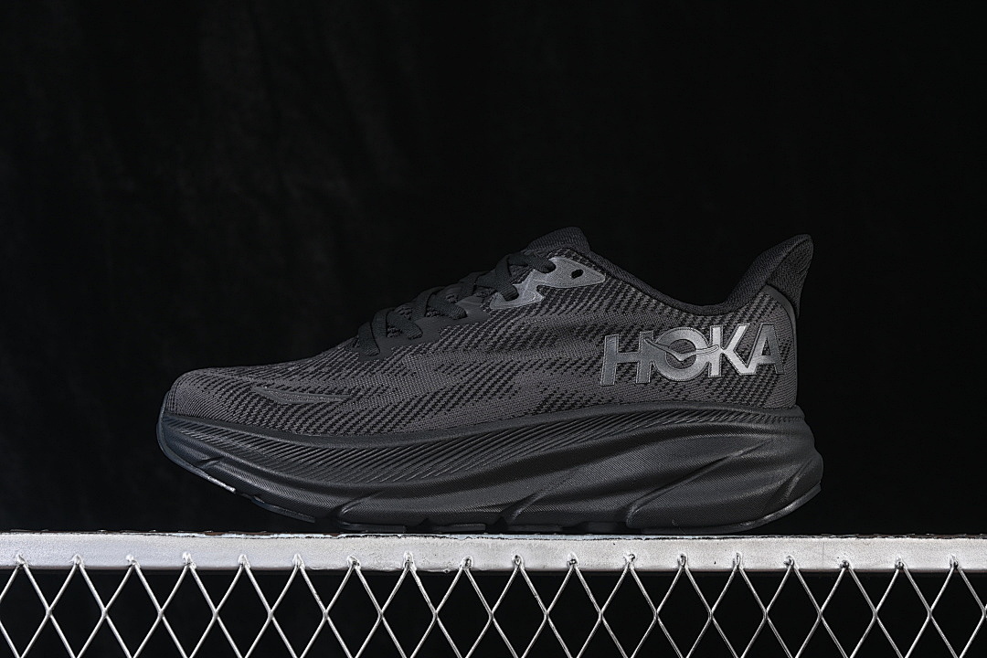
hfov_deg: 27.0
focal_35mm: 75
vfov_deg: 18.2
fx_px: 2056
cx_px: 494
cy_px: 329
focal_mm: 50
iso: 160
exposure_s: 1/60
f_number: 6.3
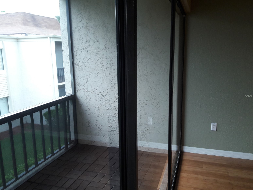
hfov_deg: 61.7
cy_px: 96
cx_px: 128
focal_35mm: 29
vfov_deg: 48.2
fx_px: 212
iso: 80
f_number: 1.9
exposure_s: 1/33
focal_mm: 3.7
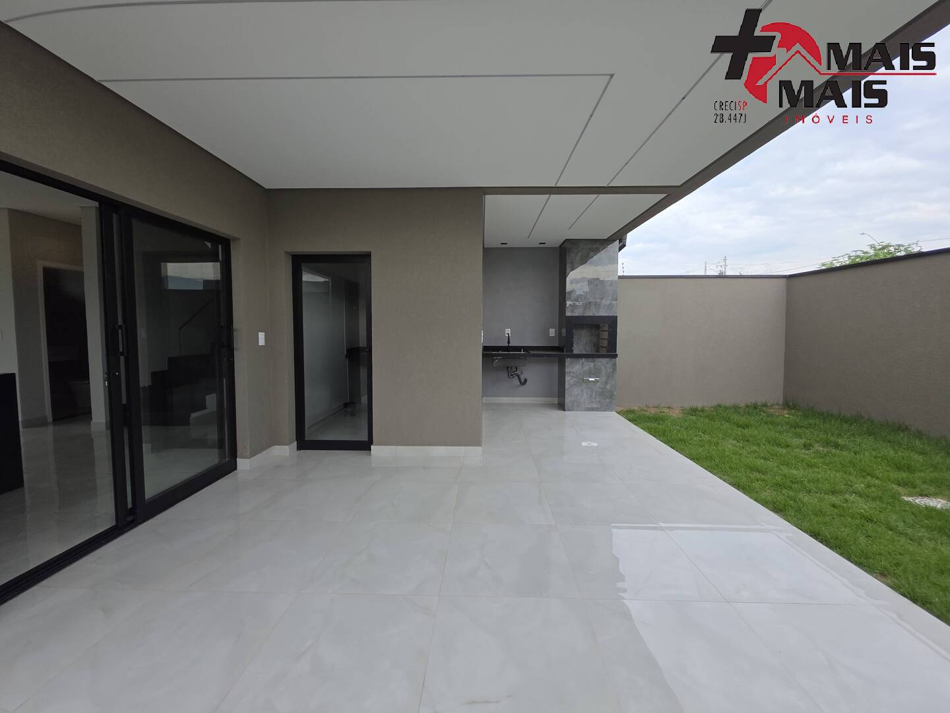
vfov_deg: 89.9
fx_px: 357
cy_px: 356
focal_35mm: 13
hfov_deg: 106.2
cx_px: 475
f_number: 1.9
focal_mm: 2.2
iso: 40
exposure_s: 1/807
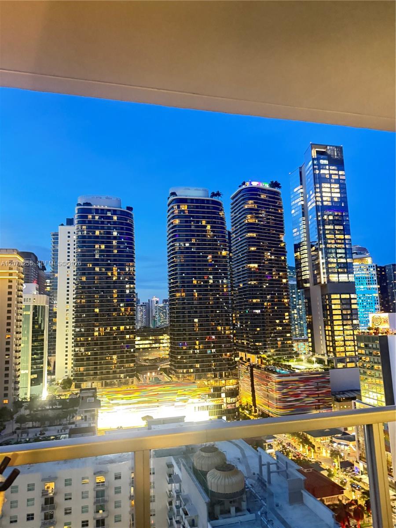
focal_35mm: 24
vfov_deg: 71.6
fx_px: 366
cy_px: 264
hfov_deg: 56.8
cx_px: 198
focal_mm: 6.76
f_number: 1.78
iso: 1600
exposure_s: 1/20
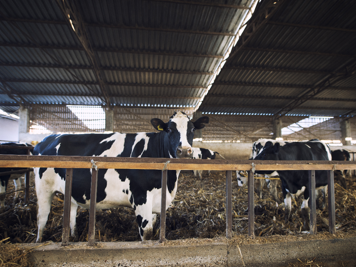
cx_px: 186
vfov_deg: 61.1
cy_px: 133
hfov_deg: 76.4
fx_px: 226
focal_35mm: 22
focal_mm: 20
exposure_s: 1/250
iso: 640
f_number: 1.8
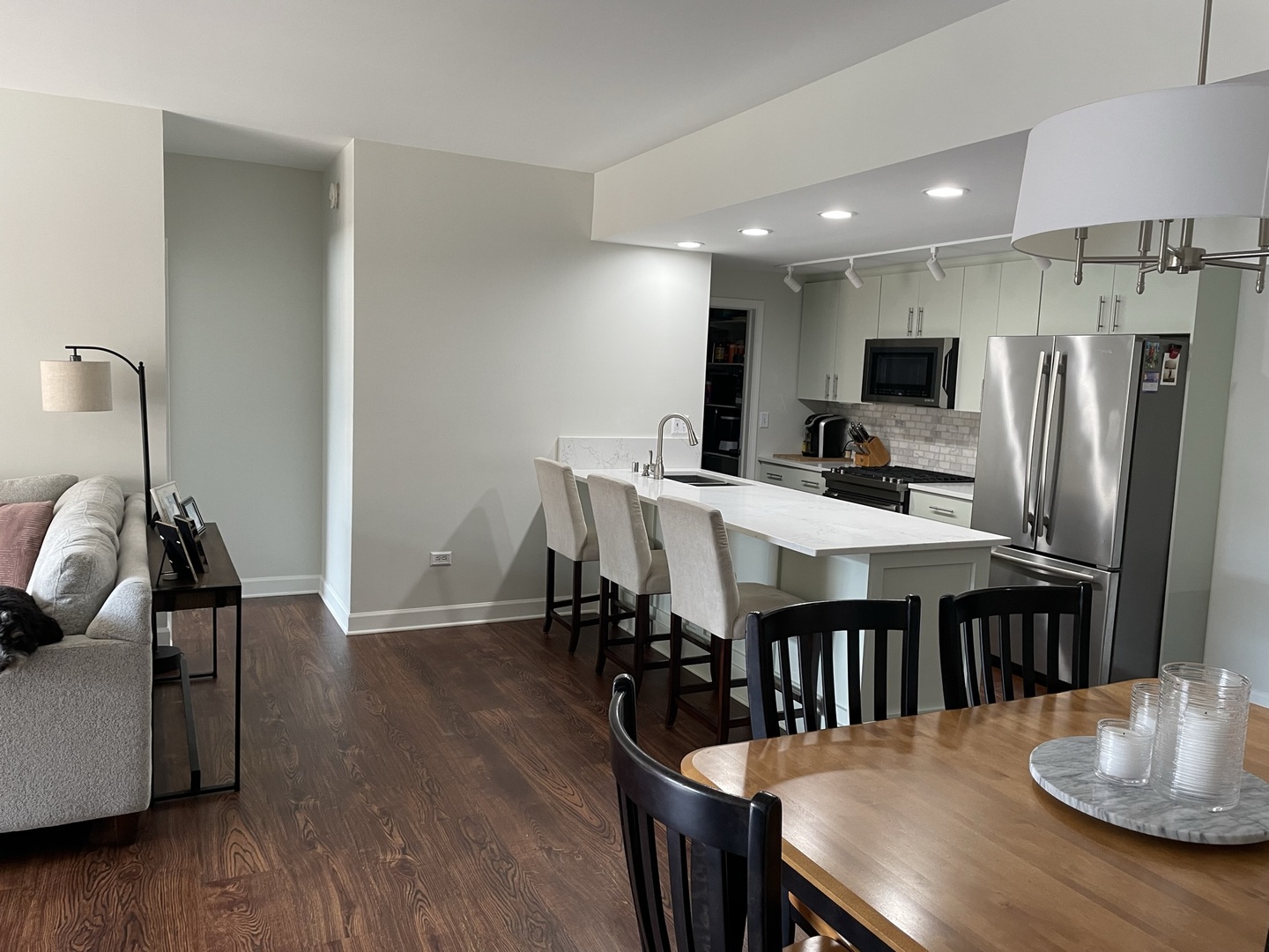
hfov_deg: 67.3
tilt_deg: -6.3
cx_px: 634
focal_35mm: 26
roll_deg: -1.8
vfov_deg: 53.1
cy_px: 476
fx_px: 953
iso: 100
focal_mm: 4.2
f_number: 1.6
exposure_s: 1/60
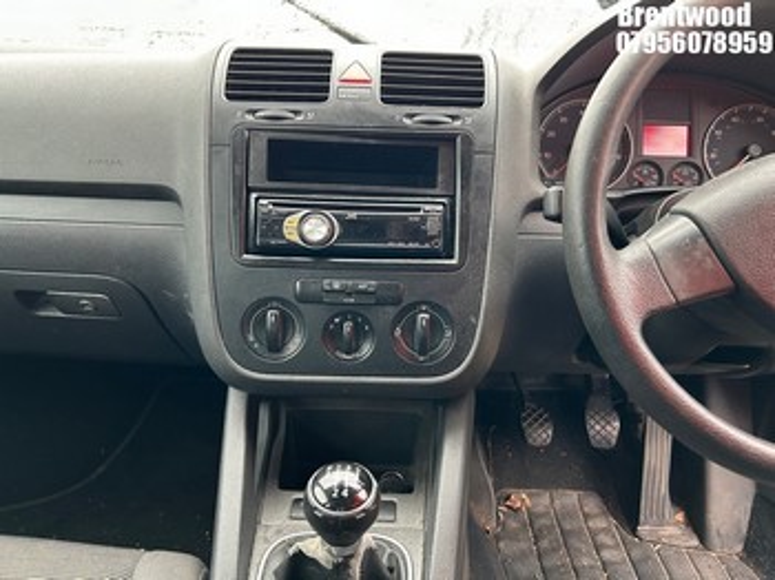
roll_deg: -1.4
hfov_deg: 67.3
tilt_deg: -21.5
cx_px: 388
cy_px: 290
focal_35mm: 26
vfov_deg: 53.0
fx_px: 582
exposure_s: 1/60
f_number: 1.5
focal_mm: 5.7
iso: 200
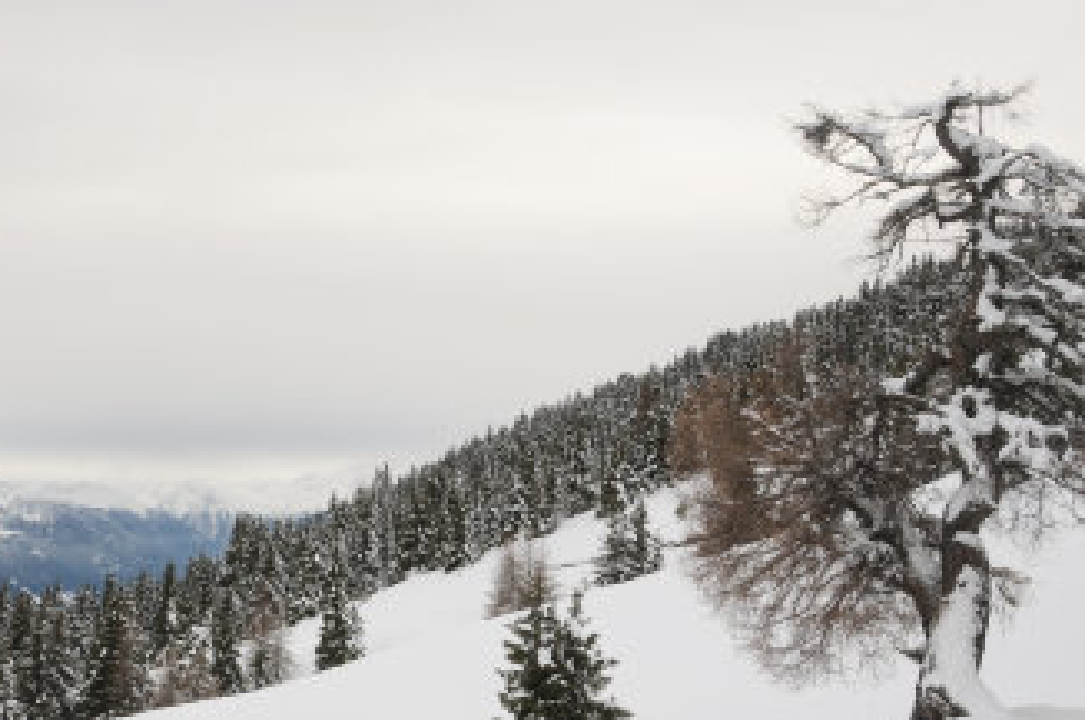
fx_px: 2197
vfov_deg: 18.6
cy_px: 435
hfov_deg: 27.5
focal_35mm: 73
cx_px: 328
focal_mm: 26
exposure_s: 1/20
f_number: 14
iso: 100
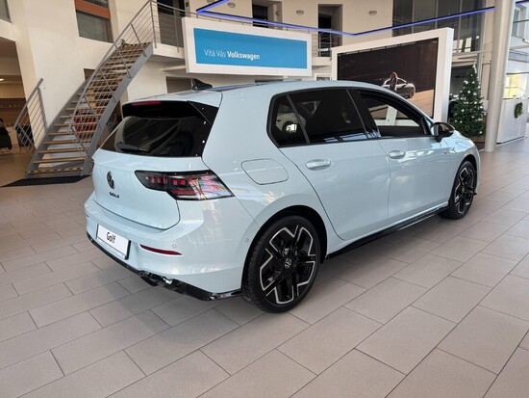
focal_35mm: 24
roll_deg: +3.0
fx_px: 367
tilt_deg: -13.2
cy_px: 199
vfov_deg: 56.9
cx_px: 264
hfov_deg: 71.6
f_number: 1.78
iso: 64
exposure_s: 1/236
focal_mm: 6.76
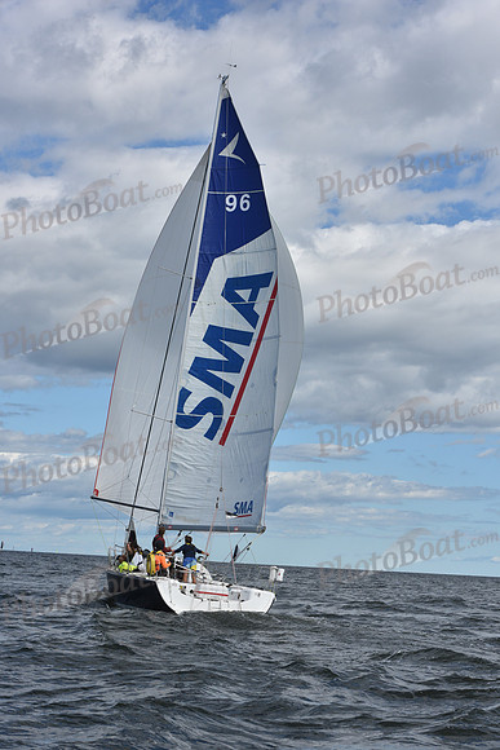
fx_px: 1457
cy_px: 375
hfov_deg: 19.5
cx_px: 250
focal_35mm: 70
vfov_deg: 28.8
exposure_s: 1/1000
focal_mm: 70
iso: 250
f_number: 9
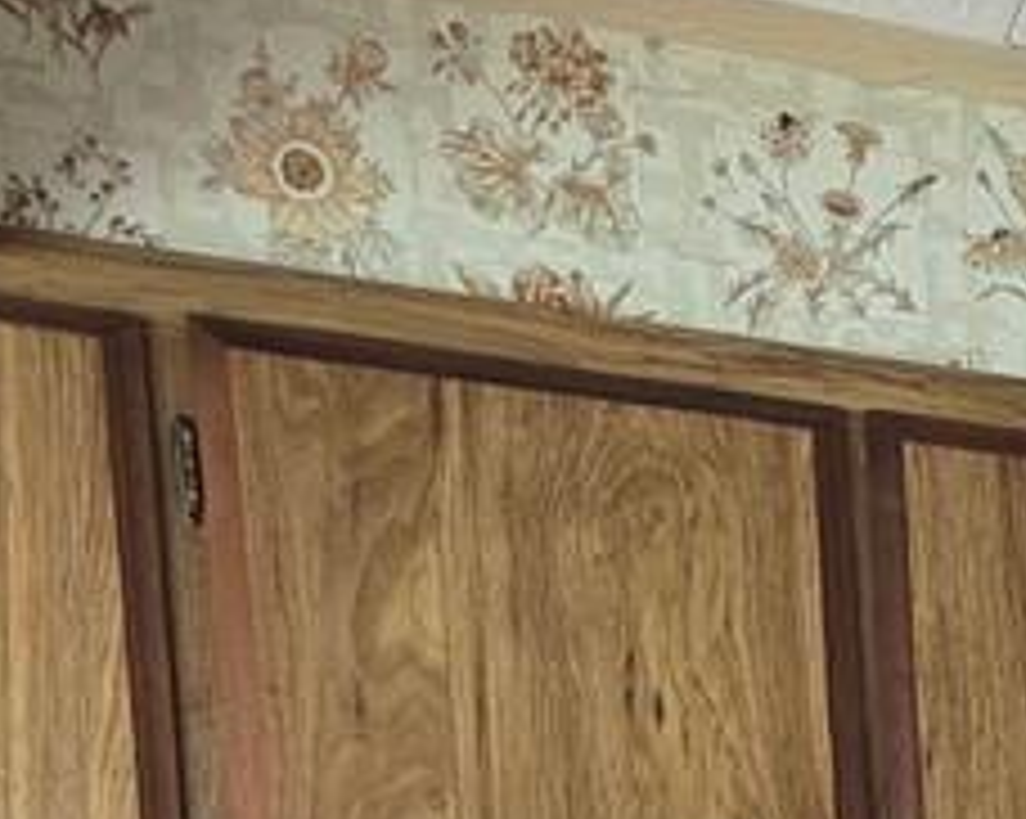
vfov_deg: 13.5
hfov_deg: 16.8
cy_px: 1850
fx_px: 2700
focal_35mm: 89
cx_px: 1976
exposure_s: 1/120
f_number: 1.9
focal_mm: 2.2
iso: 125
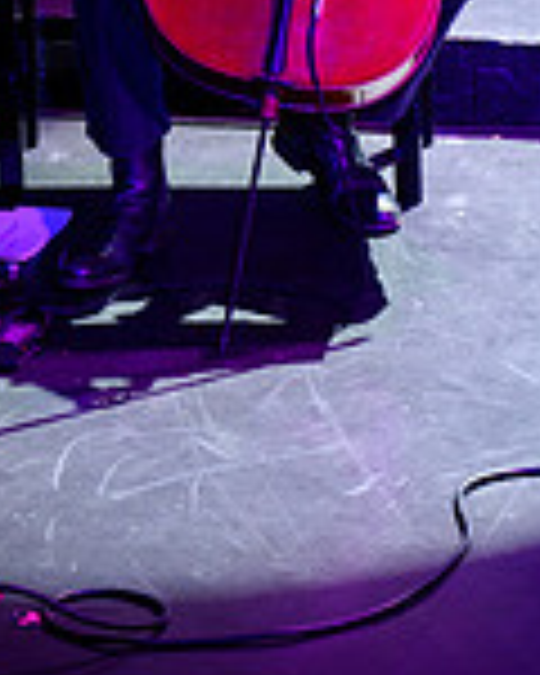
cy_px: -324
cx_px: -2
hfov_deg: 2.8
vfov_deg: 3.4
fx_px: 11227
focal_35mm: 562
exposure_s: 1/250
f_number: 3.5
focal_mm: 200
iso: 3200
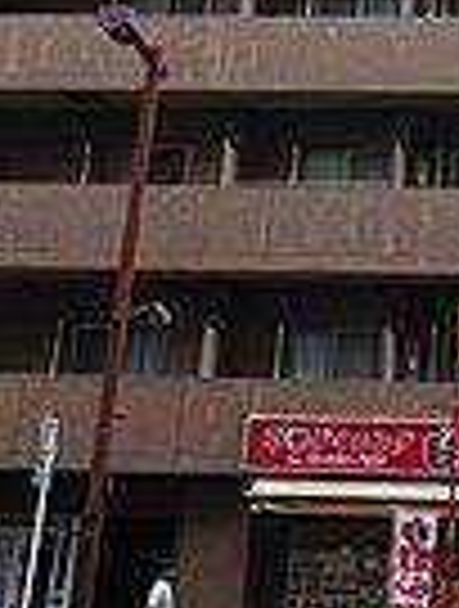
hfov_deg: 18.3
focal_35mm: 78
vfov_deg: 22.1
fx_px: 1373
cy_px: -207
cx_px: 508
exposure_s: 1/125
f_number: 5
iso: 160
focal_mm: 11
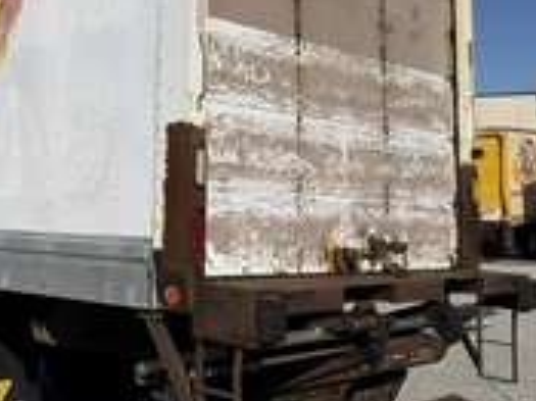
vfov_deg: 26.2
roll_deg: -2.2
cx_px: 95
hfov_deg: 33.8
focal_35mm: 55
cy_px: 101
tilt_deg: +6.0
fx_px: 851
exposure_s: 1/14286
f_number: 1.78
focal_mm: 6.76
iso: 80
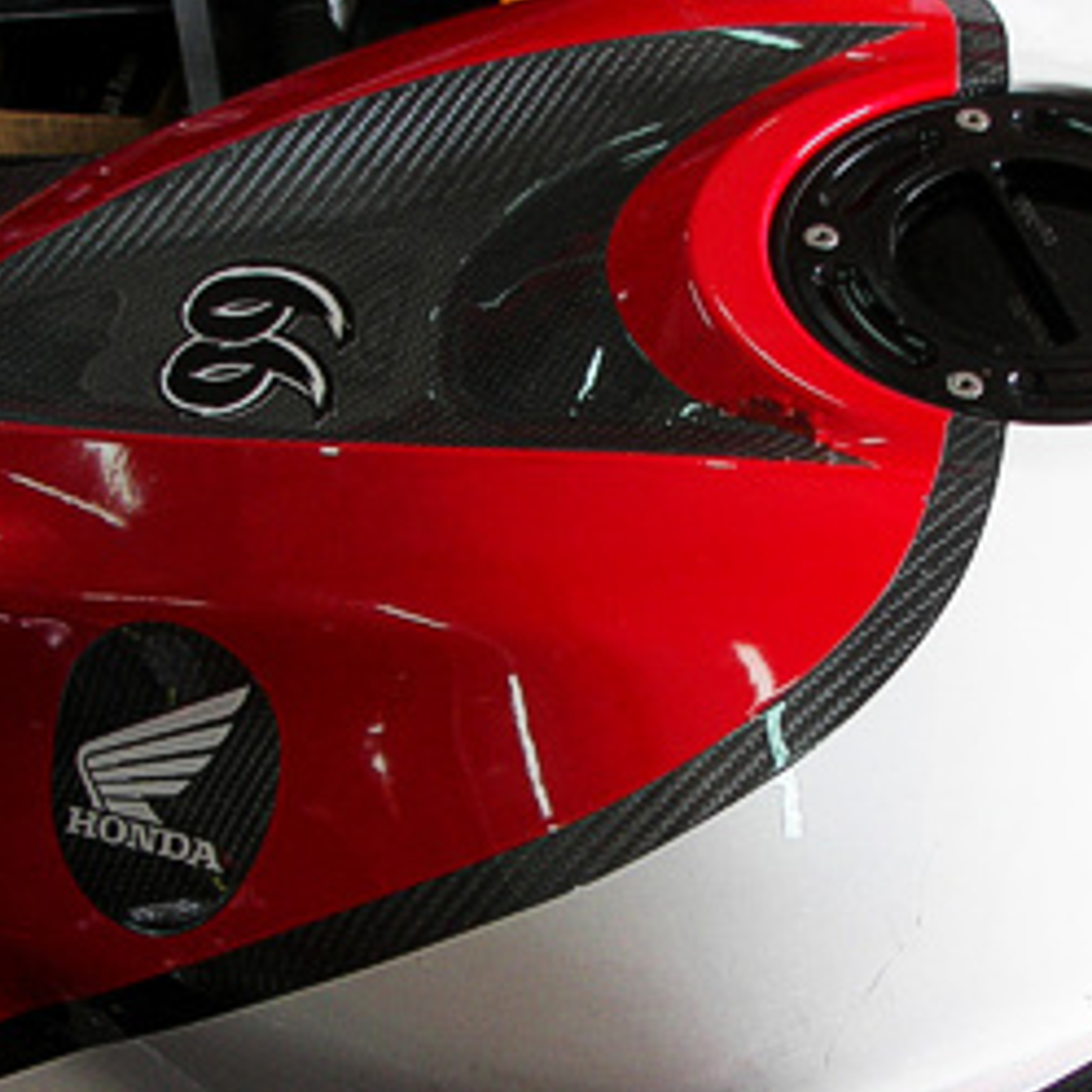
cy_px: 577
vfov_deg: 26.9
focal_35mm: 64
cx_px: 741
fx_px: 2284
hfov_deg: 26.7
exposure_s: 1/50
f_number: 2.8
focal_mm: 6
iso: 50
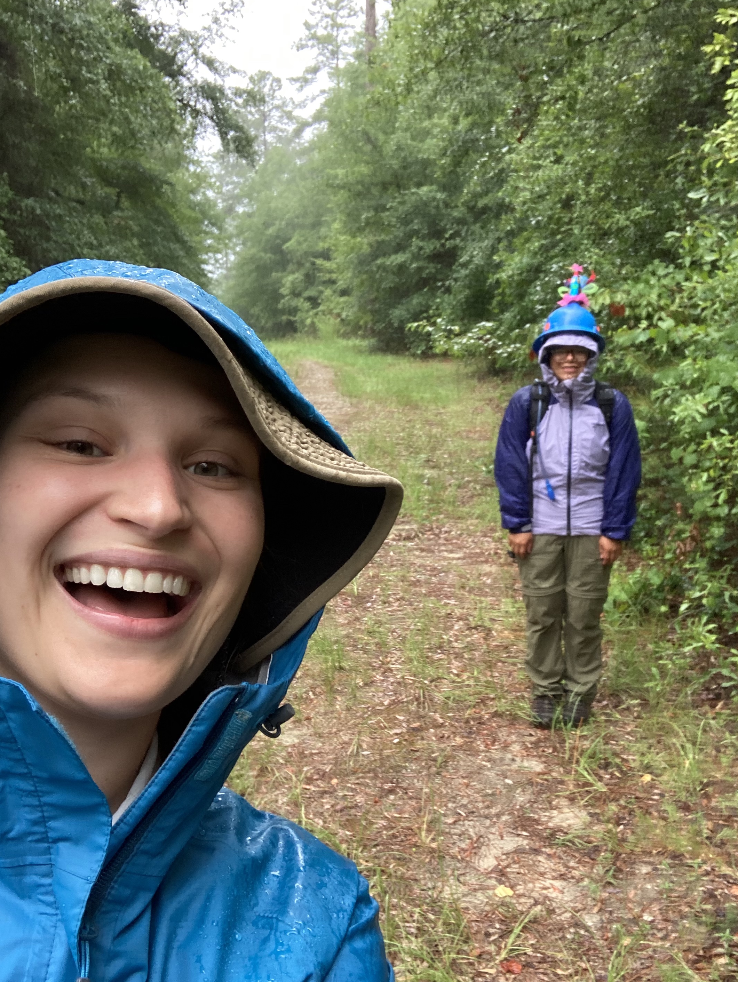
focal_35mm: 35
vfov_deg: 52.5
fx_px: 994
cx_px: 380
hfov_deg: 40.7
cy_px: 528
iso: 80
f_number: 2.2
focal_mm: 2.87
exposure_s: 1/83
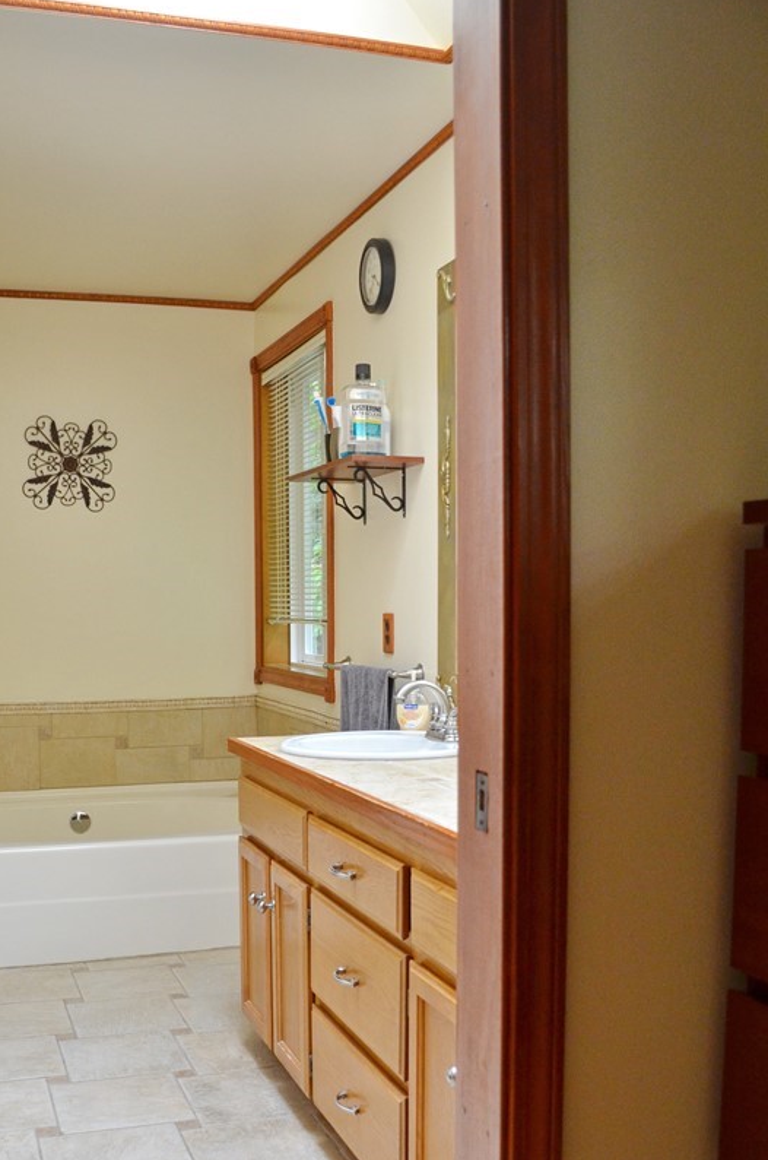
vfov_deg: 51.2
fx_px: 1189
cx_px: 337
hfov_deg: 35.7
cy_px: 754
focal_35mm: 37
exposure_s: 1/60
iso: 640
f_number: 4
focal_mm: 18
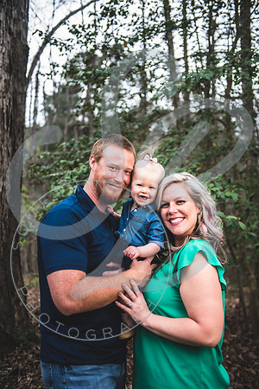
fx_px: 453
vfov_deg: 46.4
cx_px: 130
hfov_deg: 31.9
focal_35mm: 42
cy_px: 194
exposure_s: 1/500
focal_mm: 42
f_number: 2.8
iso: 100
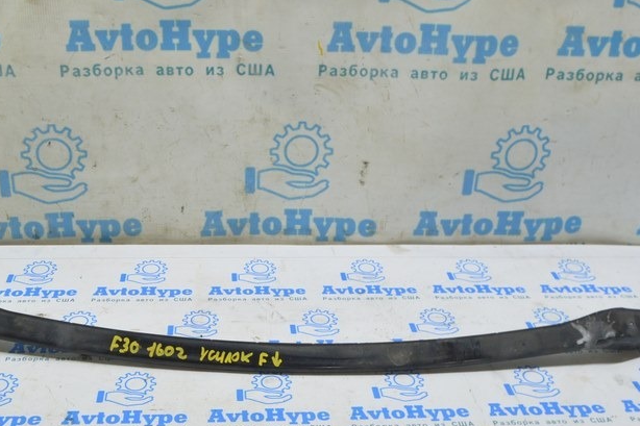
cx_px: 256
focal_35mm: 45
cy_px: 169
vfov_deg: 29.8
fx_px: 800
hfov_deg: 43.4
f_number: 5.6
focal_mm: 18
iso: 400
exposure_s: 1/20
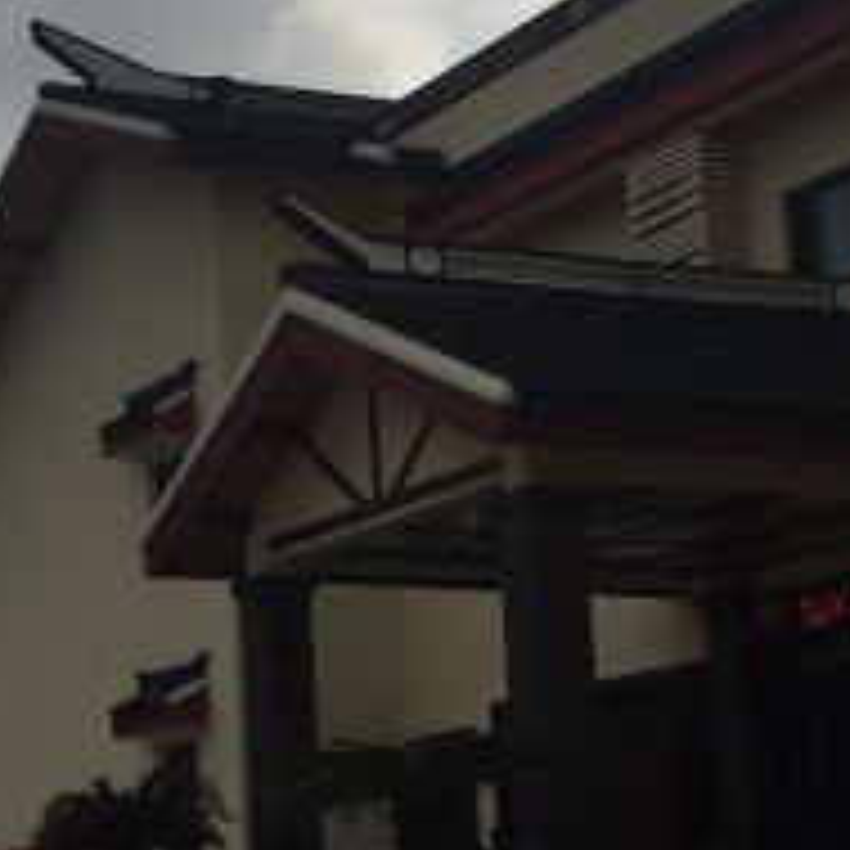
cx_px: -70
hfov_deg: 17.7
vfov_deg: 18.2
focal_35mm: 95
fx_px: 2639
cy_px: 598
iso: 32
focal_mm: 4.15
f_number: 2.2
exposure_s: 1/5650
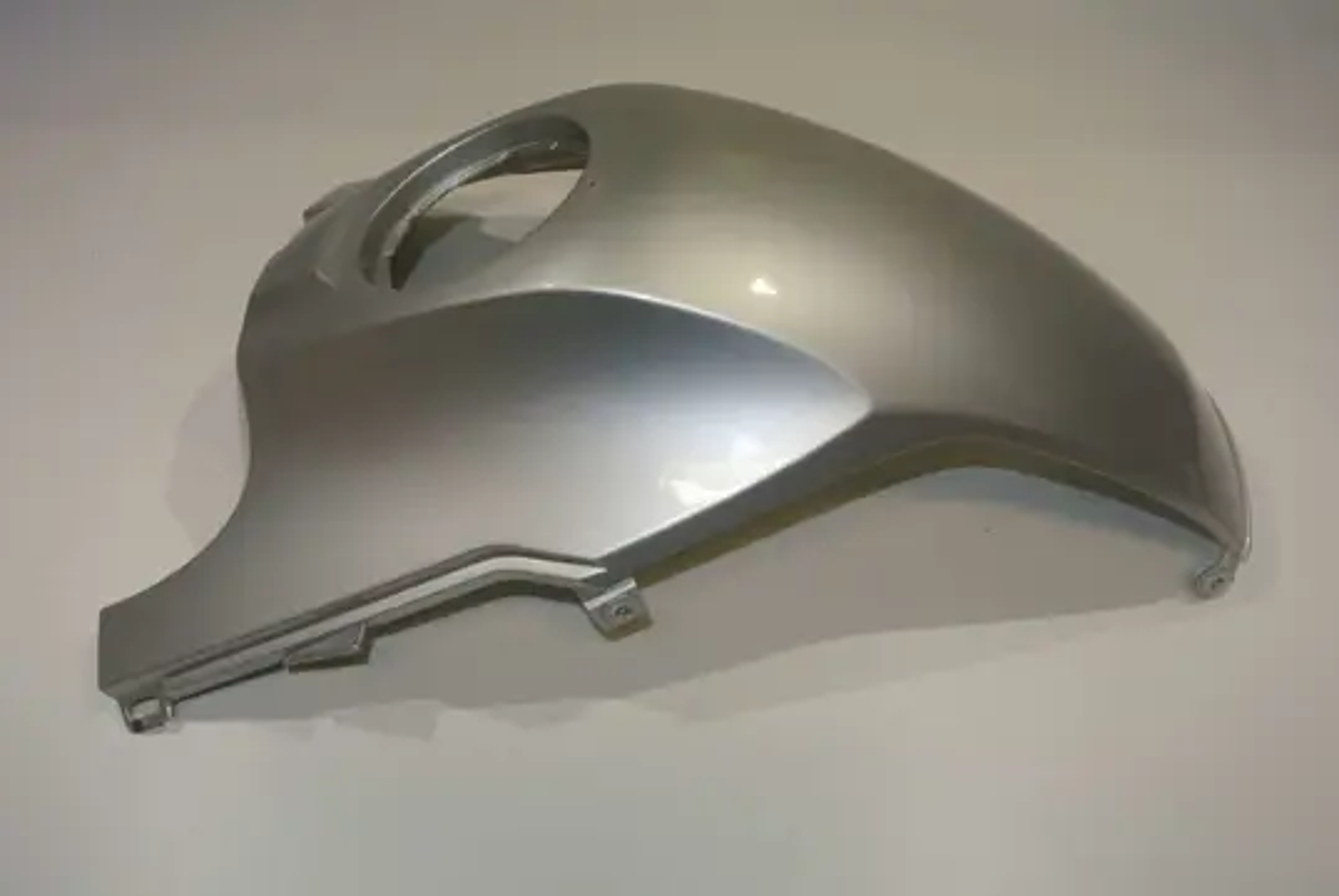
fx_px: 1154
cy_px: 448
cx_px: 670
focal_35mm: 31
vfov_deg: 42.4
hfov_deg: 60.2
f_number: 4.5
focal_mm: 11.8
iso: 200
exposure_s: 1/60
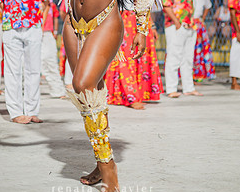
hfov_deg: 21.7
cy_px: -18
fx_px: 625
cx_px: 101
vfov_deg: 16.9
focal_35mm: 88
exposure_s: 1/320
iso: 320
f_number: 1.8
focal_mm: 50
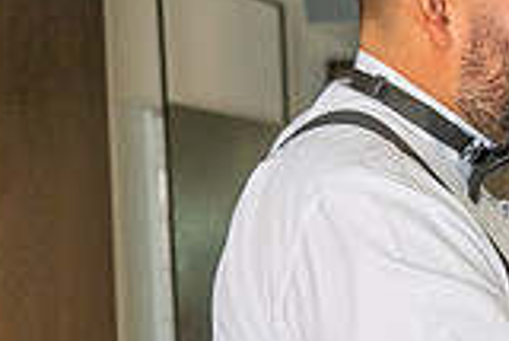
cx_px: 798
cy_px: 378
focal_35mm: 116
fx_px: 1642
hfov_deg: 15.9
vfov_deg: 11.7
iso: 1250
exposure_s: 1/200
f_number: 3.2
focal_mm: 32
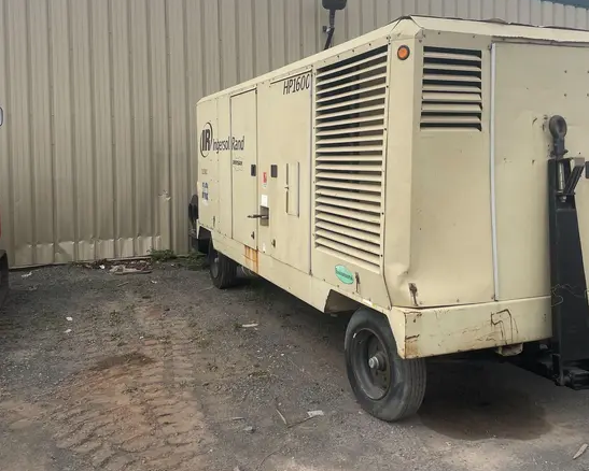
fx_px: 593
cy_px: 170
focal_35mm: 34
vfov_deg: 43.0
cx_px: 295
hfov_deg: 52.8
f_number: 1.6
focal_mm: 4.2
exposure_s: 1/3300
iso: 32
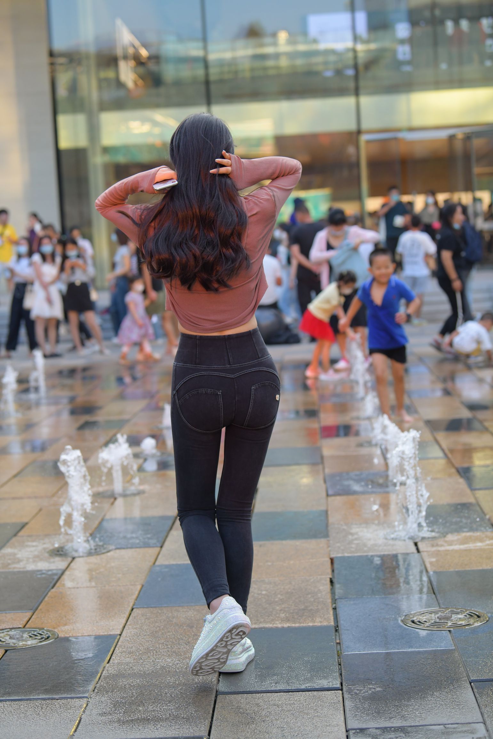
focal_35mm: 70
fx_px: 1438
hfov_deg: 19.5
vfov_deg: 28.8
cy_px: 370
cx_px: 246
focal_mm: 70
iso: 900
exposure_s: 1/800
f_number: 3.5
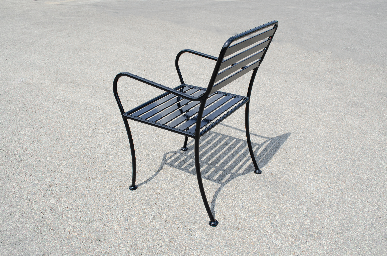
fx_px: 322
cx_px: 194
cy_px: 128
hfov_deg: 62.0
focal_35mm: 30
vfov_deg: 43.4
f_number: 8
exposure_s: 1/250
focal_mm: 20
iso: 125
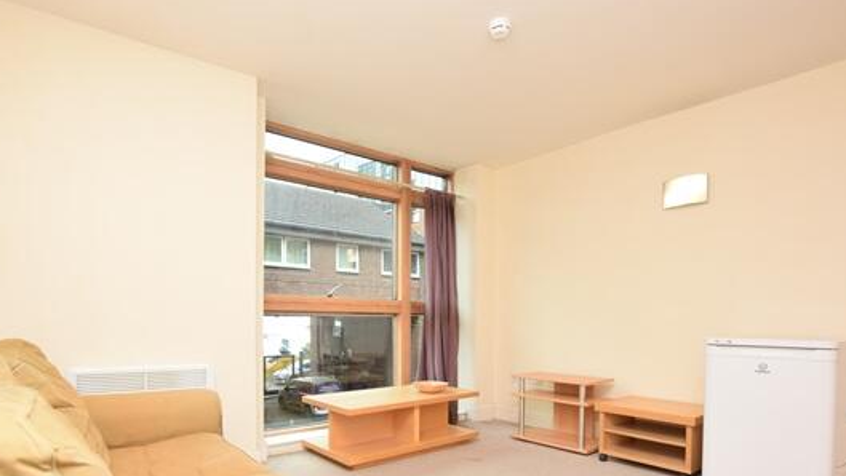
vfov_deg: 56.6
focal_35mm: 19
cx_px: 384
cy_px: 334
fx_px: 426
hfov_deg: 89.3
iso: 720
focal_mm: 10
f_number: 5.6
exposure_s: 1/125
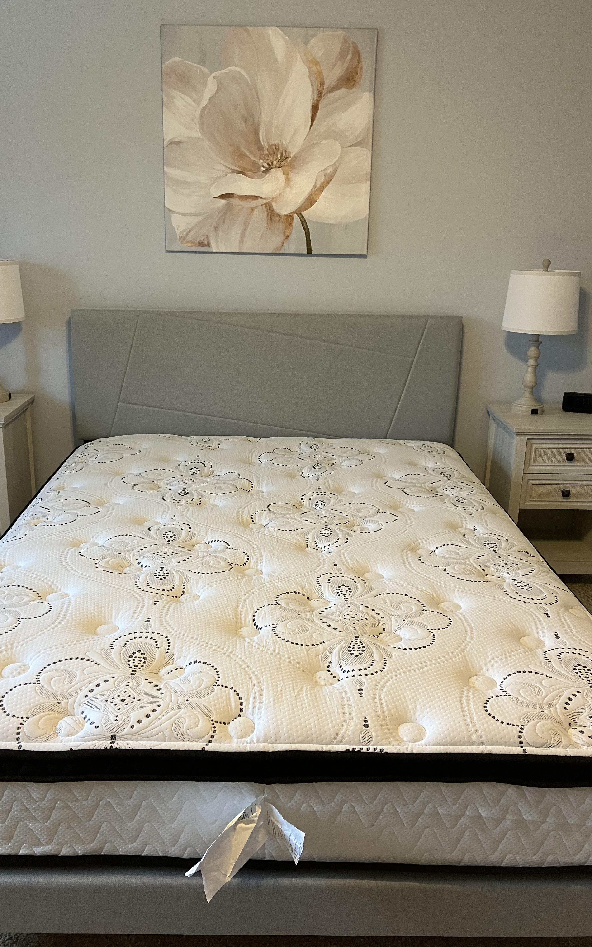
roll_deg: -1.0
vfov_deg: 62.9
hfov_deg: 41.8
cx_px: 262
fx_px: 774
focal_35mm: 30
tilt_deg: -17.8
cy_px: 471
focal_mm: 3.99
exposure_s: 1/60
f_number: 1.8
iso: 100
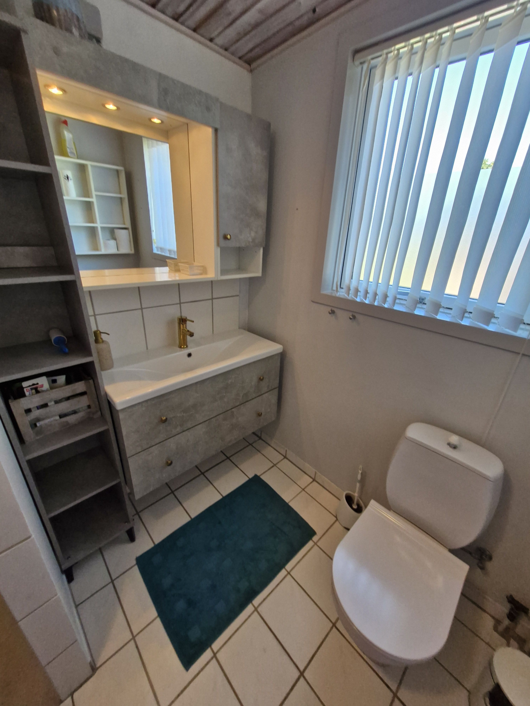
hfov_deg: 89.9
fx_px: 265
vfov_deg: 106.2
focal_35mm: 13
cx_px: 265
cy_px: 353
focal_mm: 1.74
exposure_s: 1/50
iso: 100
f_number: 2.2
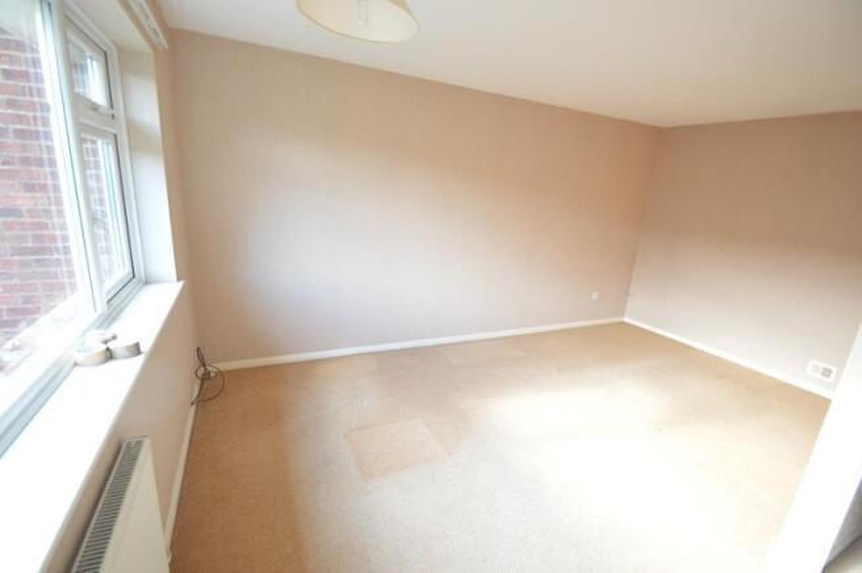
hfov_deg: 100.4
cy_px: 286
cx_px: 431
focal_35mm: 15
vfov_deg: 77.2
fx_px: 359
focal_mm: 10
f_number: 3.5
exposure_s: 1/15
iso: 125
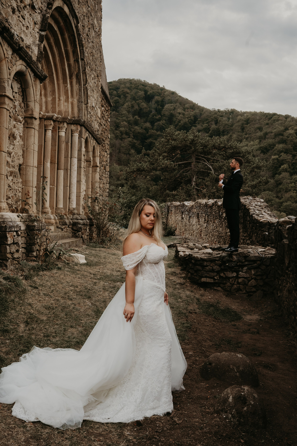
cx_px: 148
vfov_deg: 54.4
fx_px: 433
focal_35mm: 35
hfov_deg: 37.9
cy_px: 223
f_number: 10
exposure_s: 1/200
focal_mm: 35
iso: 640
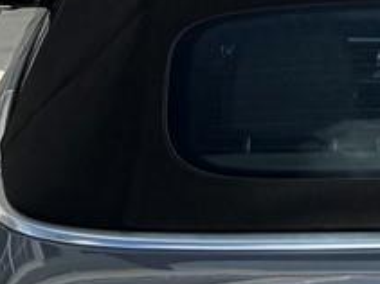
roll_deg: -1.5
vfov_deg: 7.3
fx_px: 1997
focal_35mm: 182
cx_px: 454
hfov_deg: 10.7
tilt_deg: +6.8
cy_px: -546
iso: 80
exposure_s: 1/5319
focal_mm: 6.76
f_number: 1.78
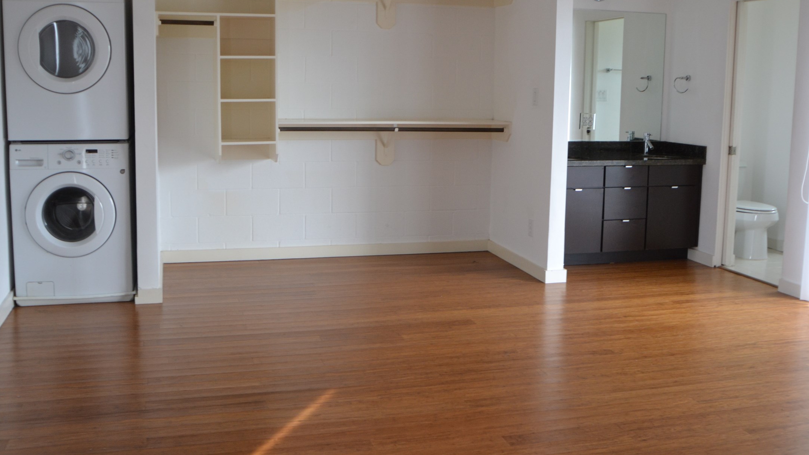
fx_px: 815
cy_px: 184
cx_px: 406
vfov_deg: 31.1
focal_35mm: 38
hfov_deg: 52.8
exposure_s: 1/60
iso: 560
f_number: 4.5
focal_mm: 24
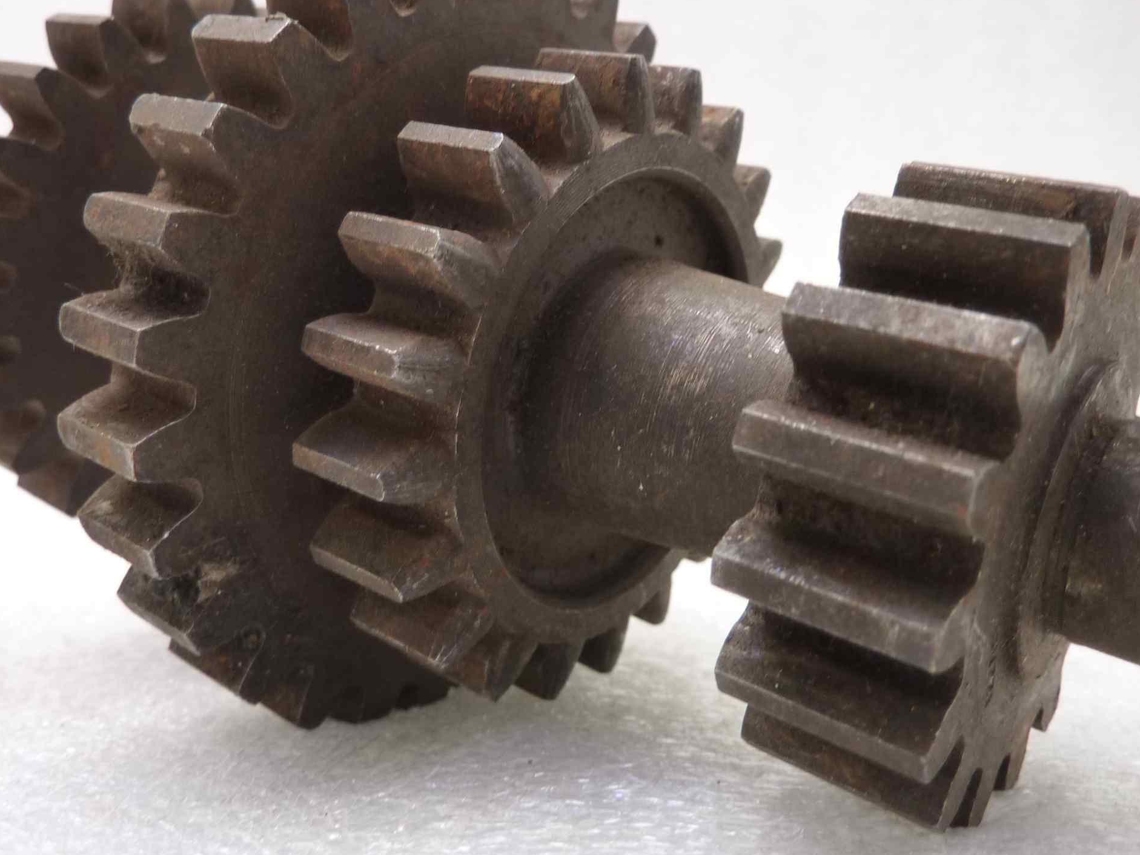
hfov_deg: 53.9
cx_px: 560
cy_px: 364
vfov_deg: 41.7
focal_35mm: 34
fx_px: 1120
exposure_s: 1/8
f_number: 3.3
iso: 125
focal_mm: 4.1
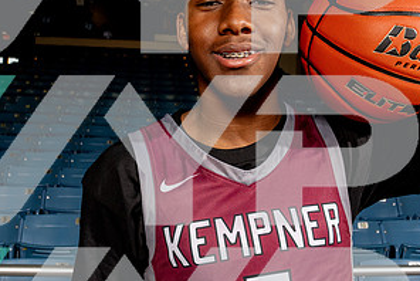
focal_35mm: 47
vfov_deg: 28.7
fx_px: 549
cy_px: 151
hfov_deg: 41.8
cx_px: 228
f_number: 7.1
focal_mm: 24
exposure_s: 1/125
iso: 250
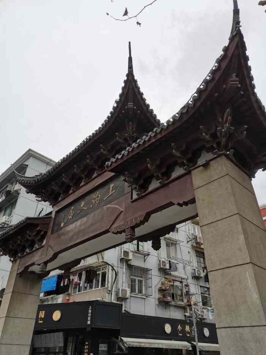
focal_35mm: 26
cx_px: 133
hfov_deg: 53.1
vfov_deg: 67.3
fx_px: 266
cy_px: 178
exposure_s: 1/1250
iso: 50
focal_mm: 4.75
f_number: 1.8
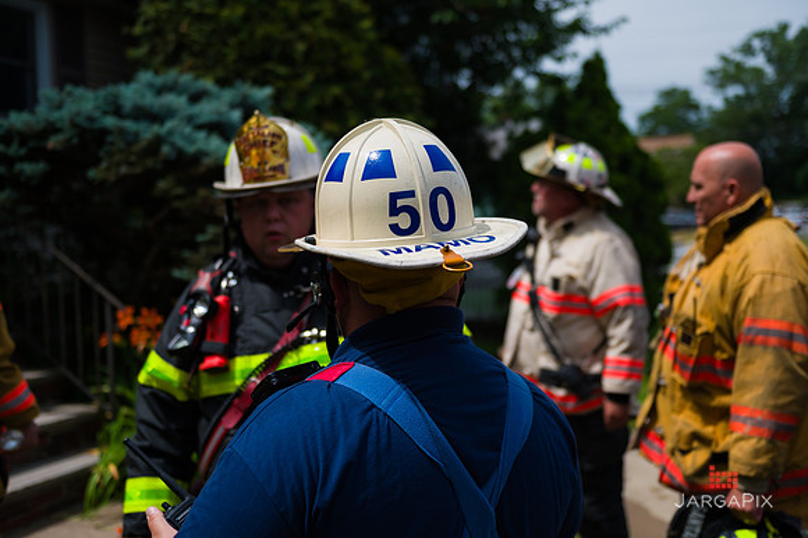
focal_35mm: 40
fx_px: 897
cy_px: 269
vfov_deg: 33.4
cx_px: 404
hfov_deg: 48.5
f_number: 3.2
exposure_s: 1/6400
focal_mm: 40
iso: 200
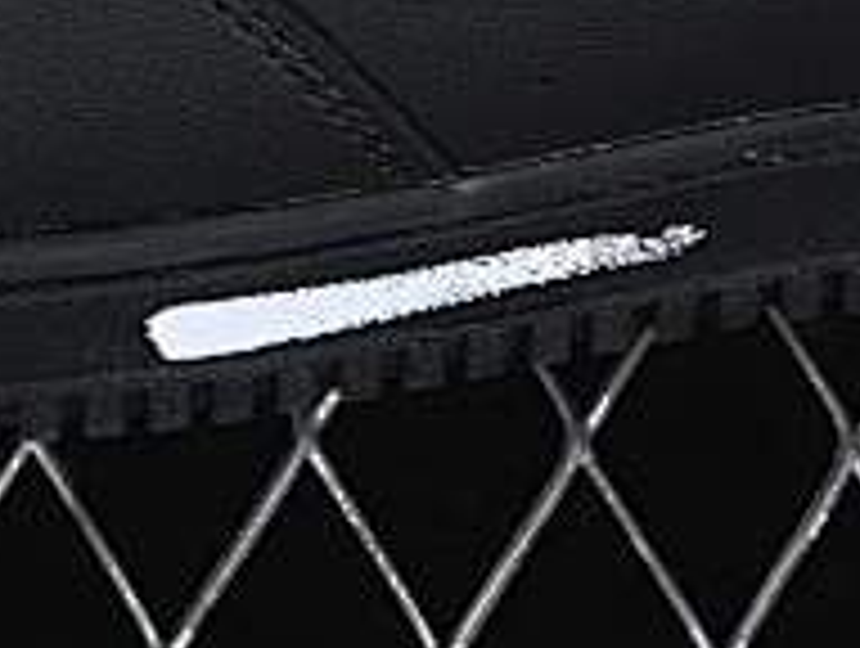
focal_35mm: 407
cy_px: -950
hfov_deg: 4.9
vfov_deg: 3.6
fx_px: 10131
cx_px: 450
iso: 160
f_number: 6.3
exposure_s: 1/50
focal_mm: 50
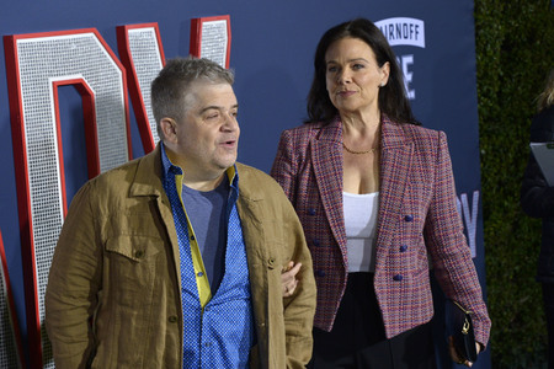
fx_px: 2231
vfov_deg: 9.5
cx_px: 277
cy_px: 184
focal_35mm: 145
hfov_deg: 14.2
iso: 2000
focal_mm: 145
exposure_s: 1/320
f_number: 6.3
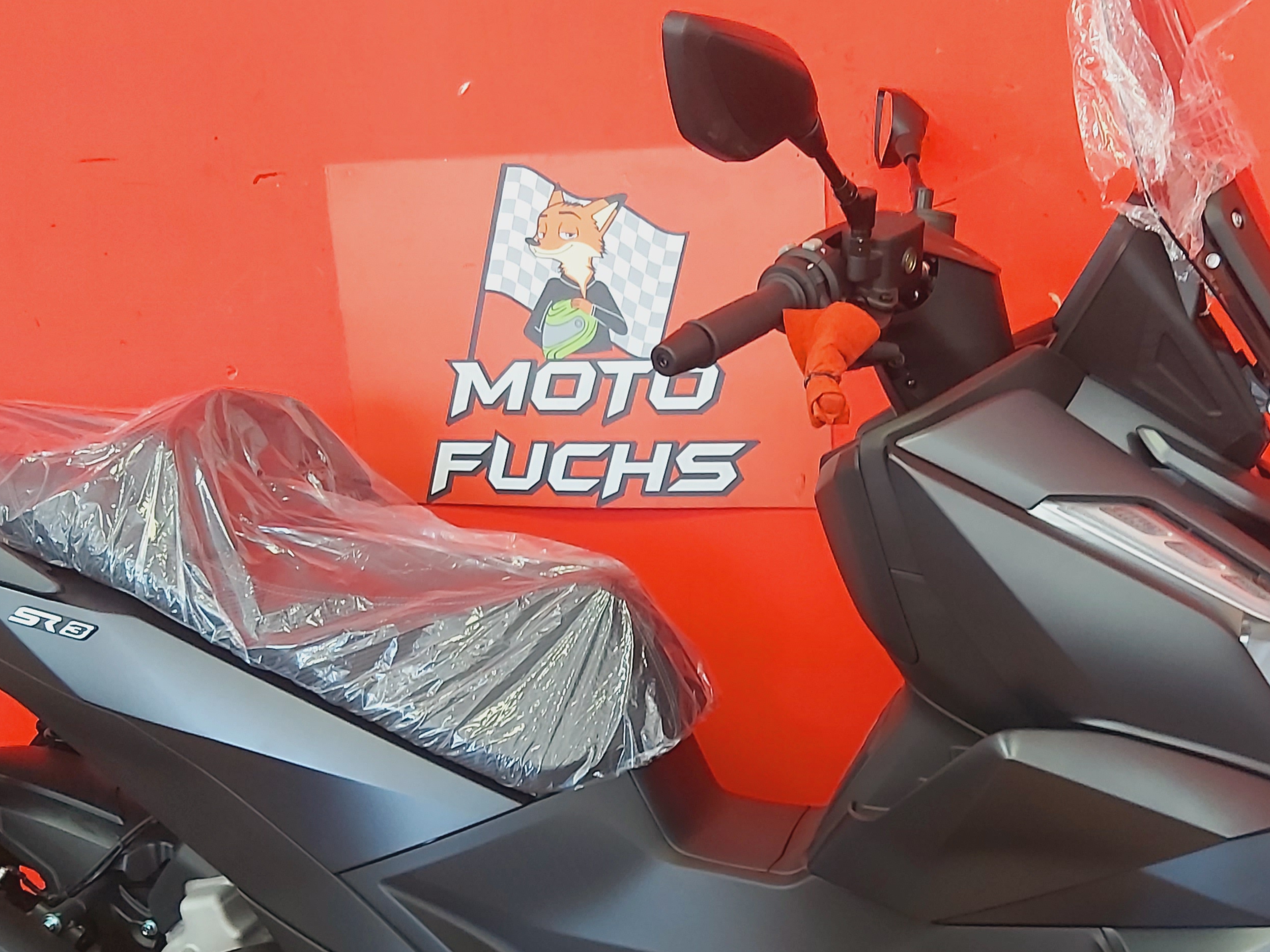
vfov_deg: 34.0
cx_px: 749
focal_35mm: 42
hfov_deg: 44.6
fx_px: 1541
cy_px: 653
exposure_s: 1/33
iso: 250
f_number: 1.7
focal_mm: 3.92
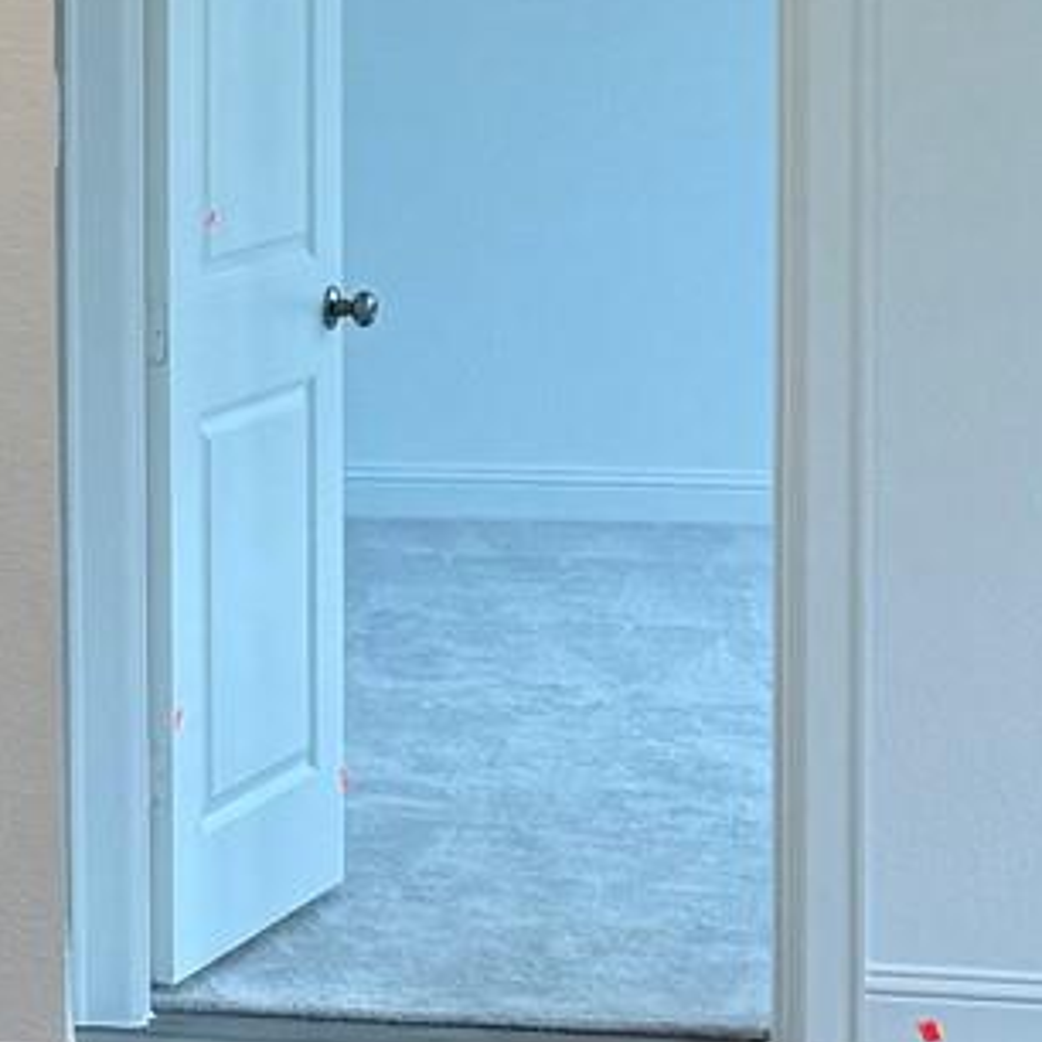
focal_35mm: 142
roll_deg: +1.4
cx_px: -1669
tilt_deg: +0.3
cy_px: 31
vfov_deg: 12.2
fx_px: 4836
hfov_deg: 10.2
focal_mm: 6.76
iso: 160
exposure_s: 1/120
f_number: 1.78
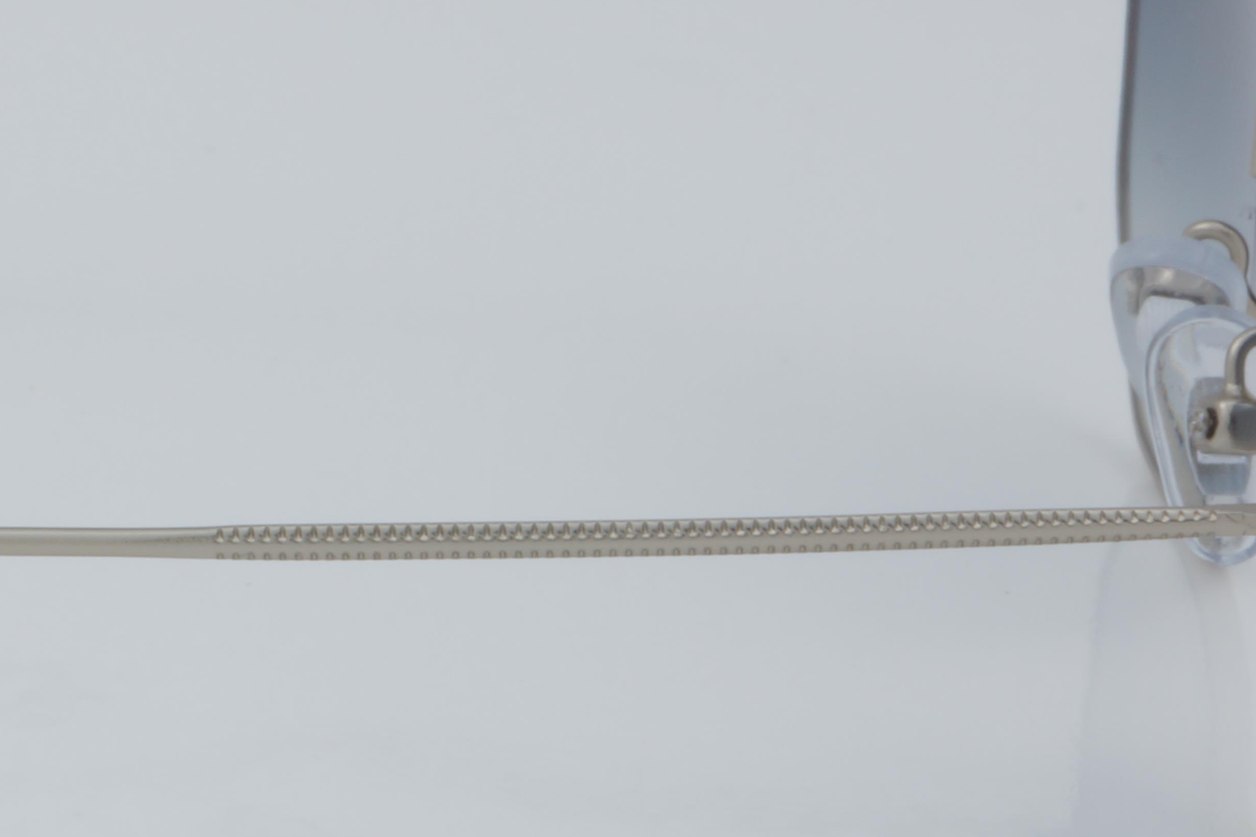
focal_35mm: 202
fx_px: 7055
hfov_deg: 10.1
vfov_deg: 6.8
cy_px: 503
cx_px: -59
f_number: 32
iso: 100
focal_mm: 55
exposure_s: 1/4
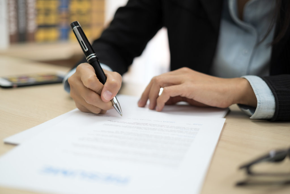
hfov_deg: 39.6
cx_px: 145
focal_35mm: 50
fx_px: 403
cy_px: 97
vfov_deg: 27.0
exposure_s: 1/125
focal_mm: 50
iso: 200
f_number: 2
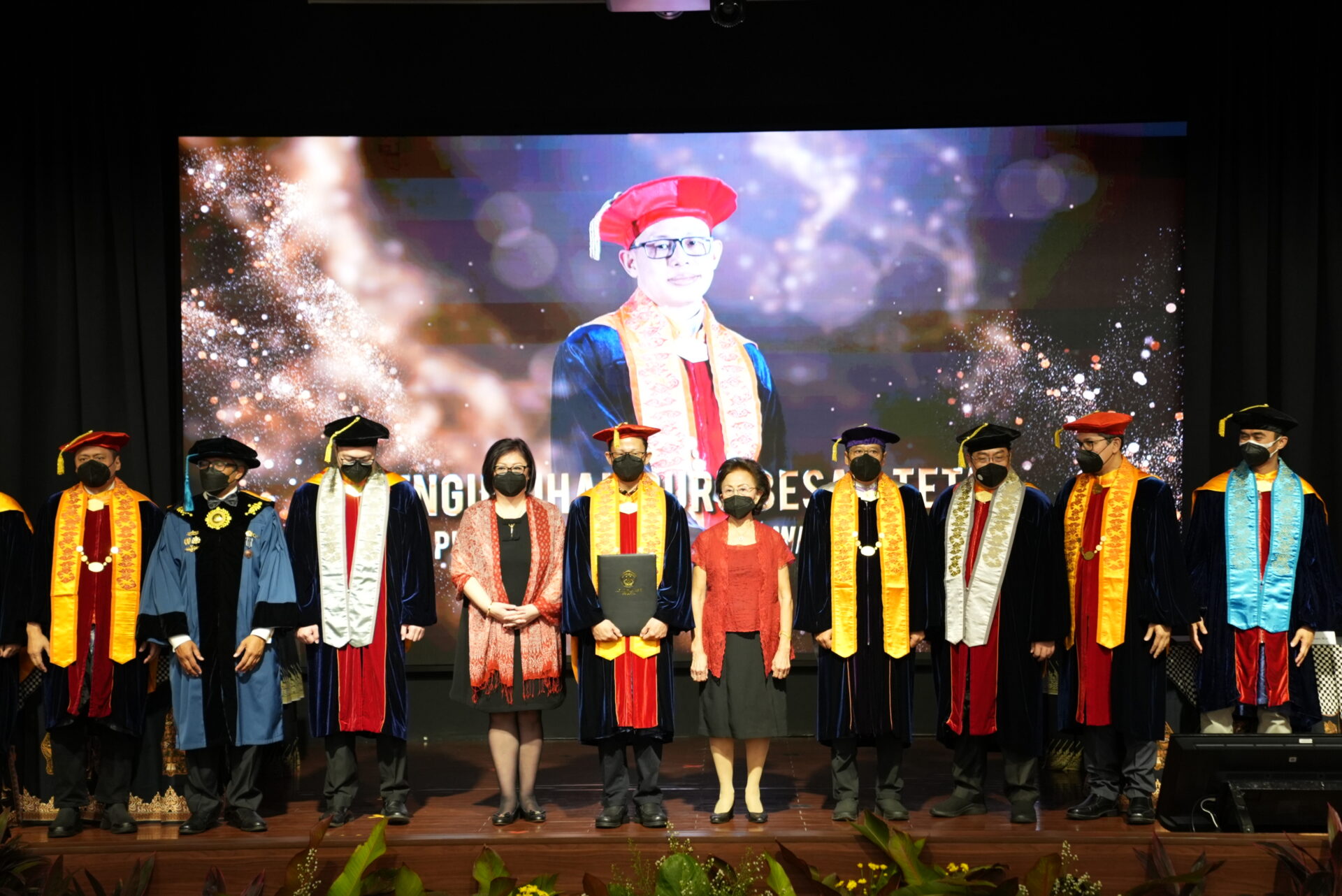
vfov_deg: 19.5
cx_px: 671
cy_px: 448
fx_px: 2610
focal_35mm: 70
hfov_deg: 28.8
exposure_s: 1/320
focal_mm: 70
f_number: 2.8
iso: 3200
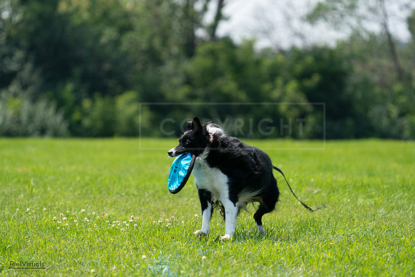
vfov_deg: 4.5
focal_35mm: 309
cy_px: 138
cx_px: 202
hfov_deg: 6.7
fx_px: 3558
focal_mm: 295
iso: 1250
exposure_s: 1/4000
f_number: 5.6
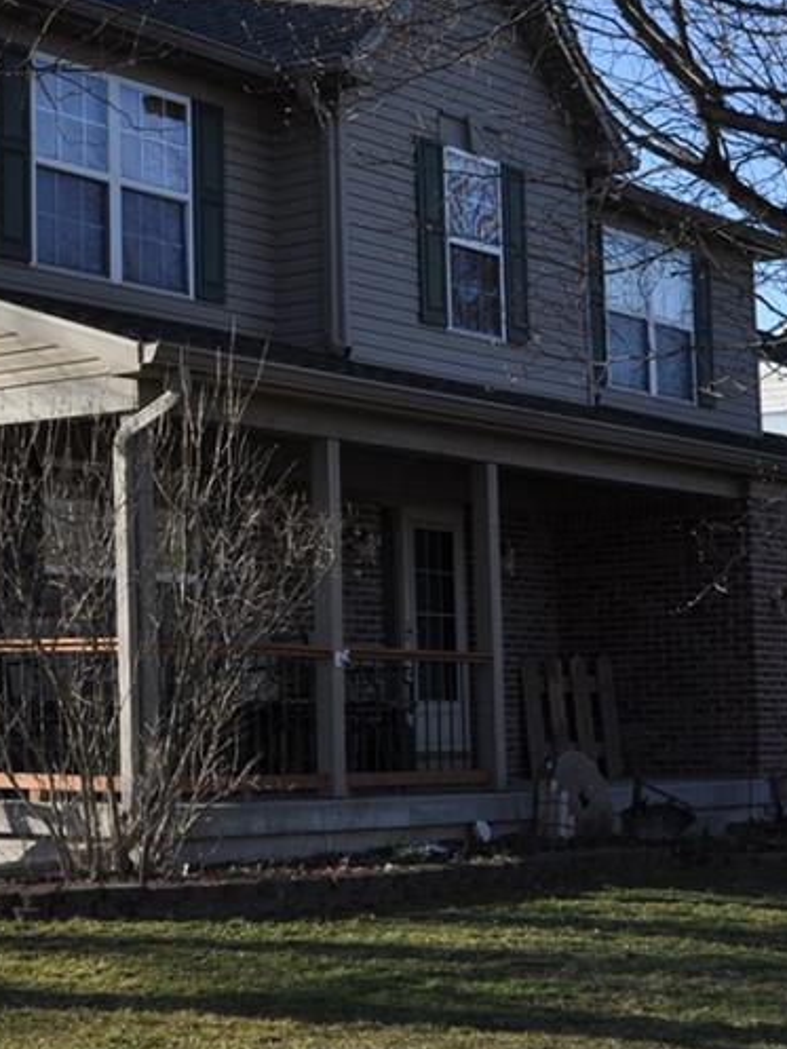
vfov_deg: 23.5
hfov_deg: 17.5
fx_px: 2515
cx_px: 72
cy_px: 438
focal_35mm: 83
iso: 200
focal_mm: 28
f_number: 9
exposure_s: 1/320
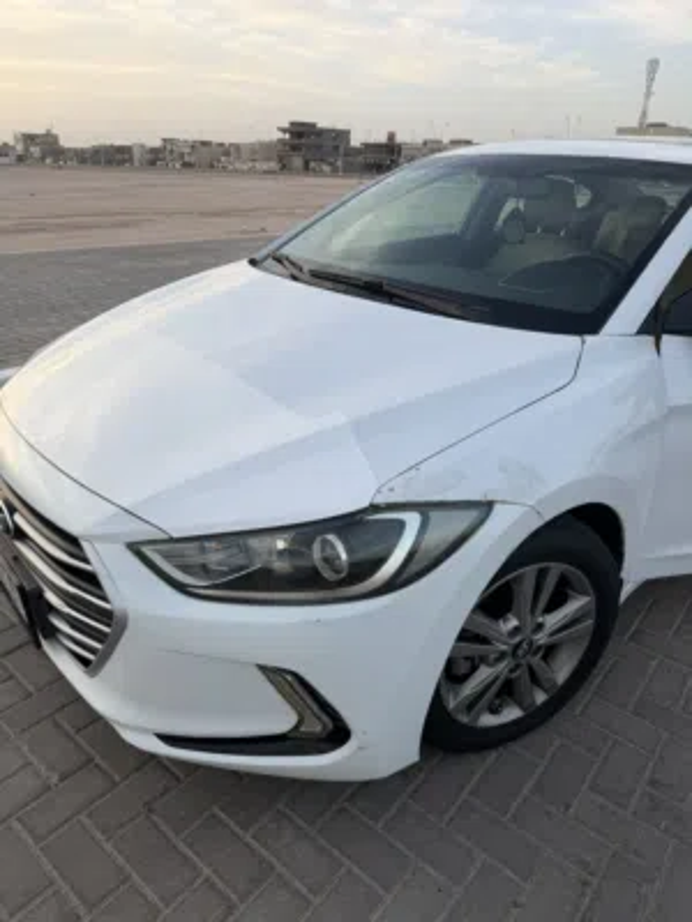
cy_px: 461
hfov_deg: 56.8
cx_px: 346
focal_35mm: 24
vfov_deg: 71.6
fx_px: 640
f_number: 1.78
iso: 80
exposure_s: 1/453
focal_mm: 6.76
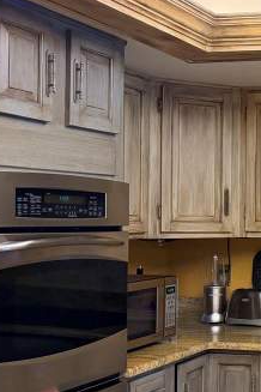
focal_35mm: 61
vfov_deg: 32.9
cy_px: 217
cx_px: 424
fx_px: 663
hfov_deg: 18.8
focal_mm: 6.76
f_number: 1.78
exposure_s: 1/60
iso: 500
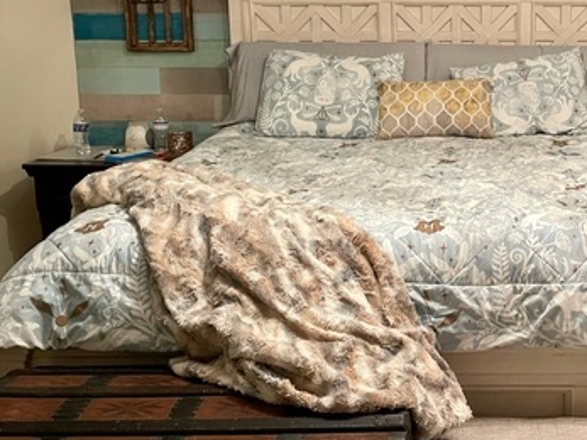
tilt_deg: -9.4
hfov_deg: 37.0
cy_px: 164
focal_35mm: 50
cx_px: 464
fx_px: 848
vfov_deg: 29.0
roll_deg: +0.2
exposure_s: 1/30
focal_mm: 4.2
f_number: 1.6
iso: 500
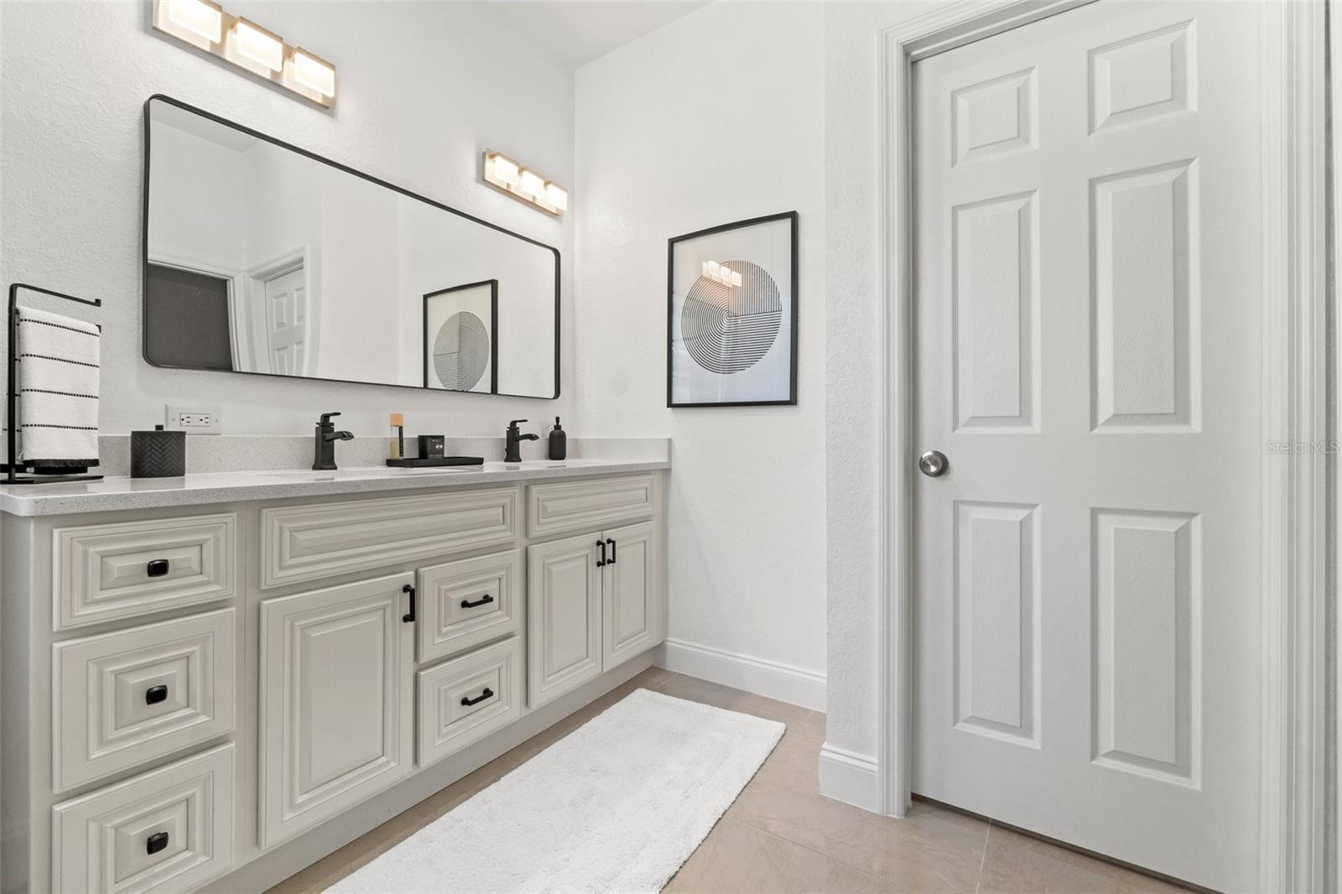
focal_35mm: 15
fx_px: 559
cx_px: 671
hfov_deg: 100.4
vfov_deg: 77.3
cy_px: 447
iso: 400
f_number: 7.1
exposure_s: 1/20
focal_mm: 10
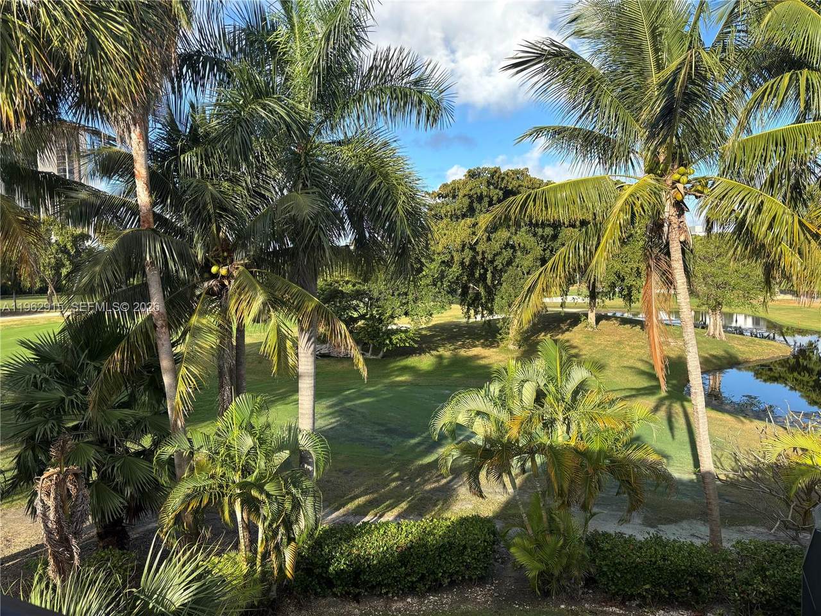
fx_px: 617
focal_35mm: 26
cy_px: 308
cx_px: 410
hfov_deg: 67.3
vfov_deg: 53.1
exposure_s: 1/1220
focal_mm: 5.96
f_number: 1.6
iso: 50
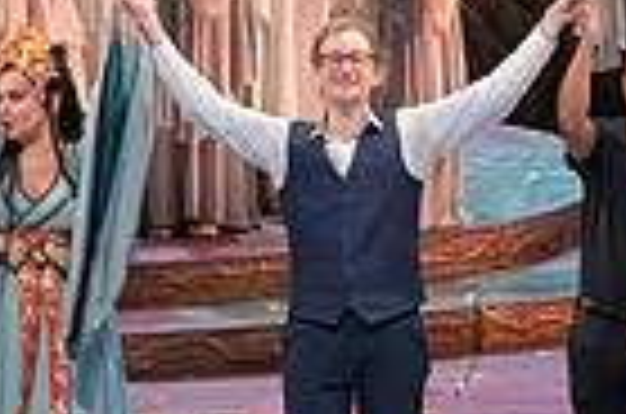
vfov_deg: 2.6
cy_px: -92
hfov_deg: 3.9
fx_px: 9074
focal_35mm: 523
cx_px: 131
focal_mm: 125
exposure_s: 1/1000
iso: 20000
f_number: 10
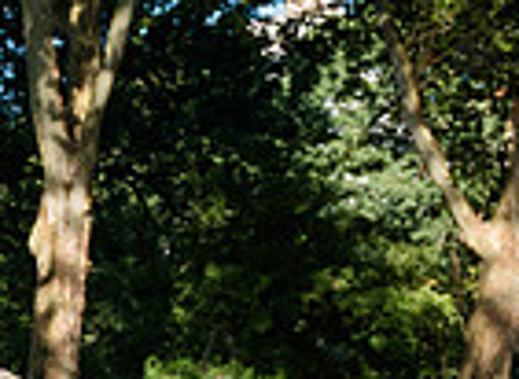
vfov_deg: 12.3
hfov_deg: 15.5
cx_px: -367
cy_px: 544
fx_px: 1678
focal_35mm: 113
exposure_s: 1/1250
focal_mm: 24
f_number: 4.5
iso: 1000
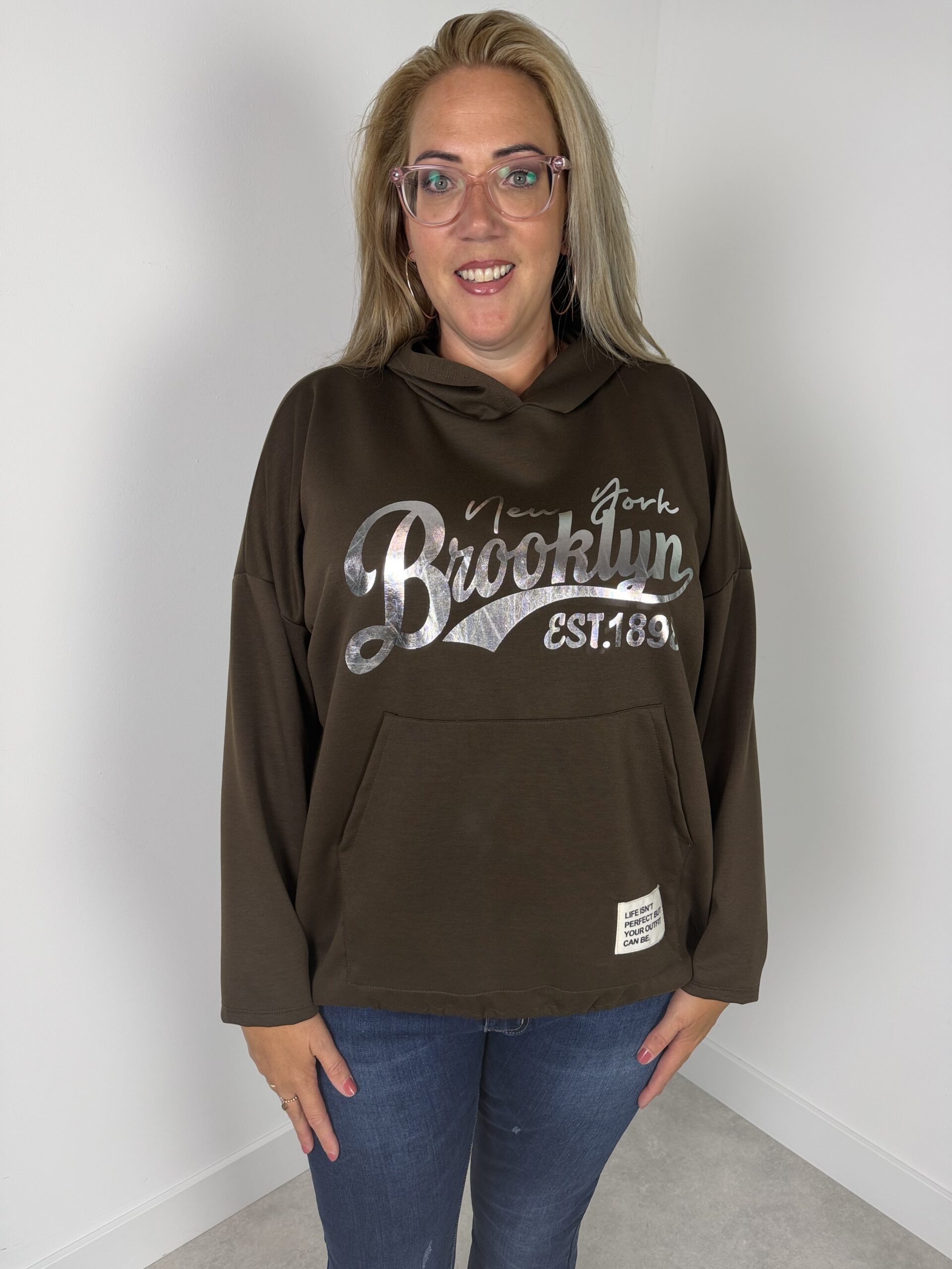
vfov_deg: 71.6
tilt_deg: -14.3
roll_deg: -2.5
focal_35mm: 24
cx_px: 476
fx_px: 880
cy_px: 634
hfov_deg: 56.8
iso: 100
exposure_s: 1/100
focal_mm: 6.76
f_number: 1.78
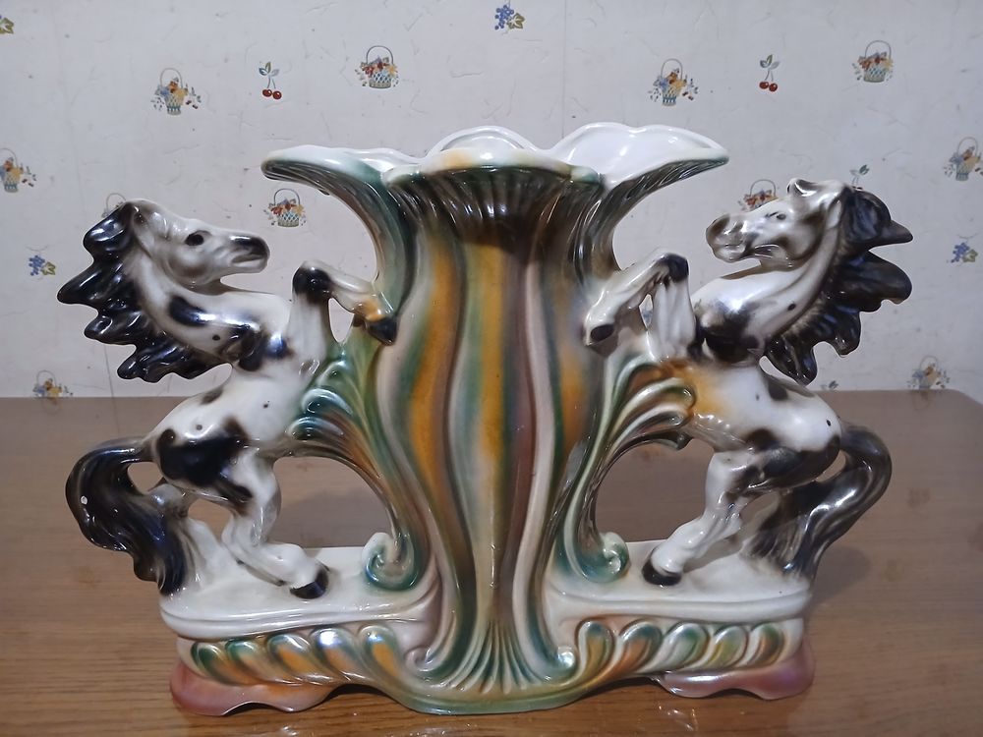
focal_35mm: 26
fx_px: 738
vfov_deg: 53.1
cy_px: 368
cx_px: 492
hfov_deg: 67.3
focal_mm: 3.98
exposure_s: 1/20
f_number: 1.8
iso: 500
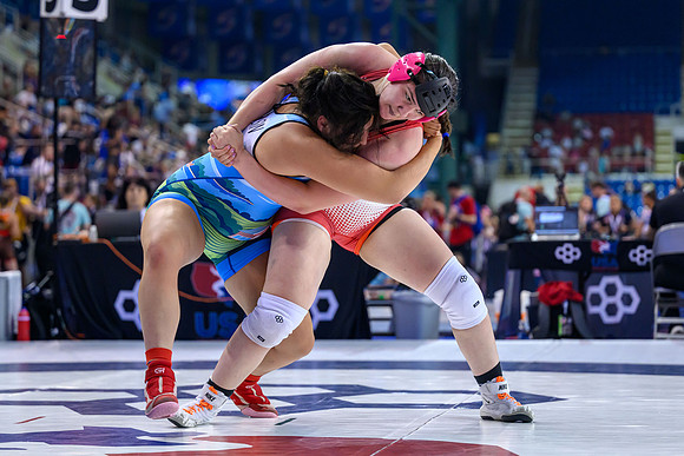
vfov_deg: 13.0
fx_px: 1998
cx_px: 286
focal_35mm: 105
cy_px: 202
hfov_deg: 19.4
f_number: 2.8
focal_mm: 83
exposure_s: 1/800
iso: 3200
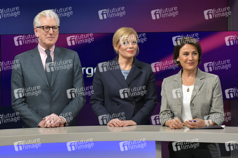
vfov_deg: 19.4
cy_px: 79
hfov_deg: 28.9
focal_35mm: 70
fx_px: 462
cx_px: 119
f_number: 6.3
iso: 2500
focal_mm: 70
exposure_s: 1/250
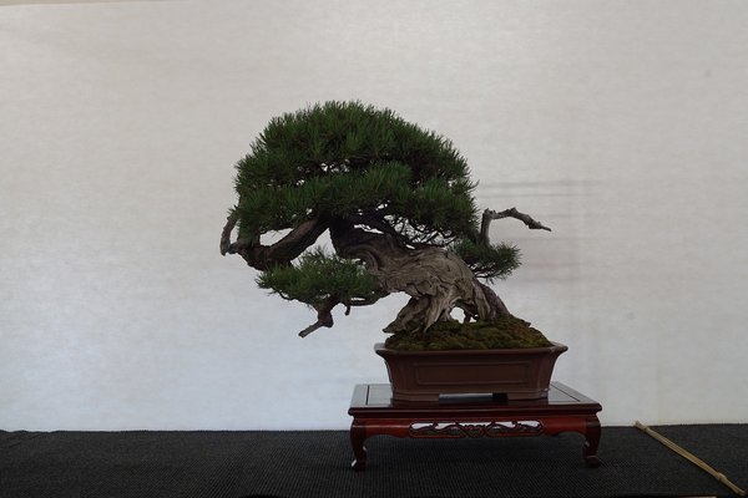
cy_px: 249
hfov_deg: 49.6
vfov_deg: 34.2
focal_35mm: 39
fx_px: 810
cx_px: 374
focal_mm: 26
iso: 250
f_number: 16
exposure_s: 1/1.25
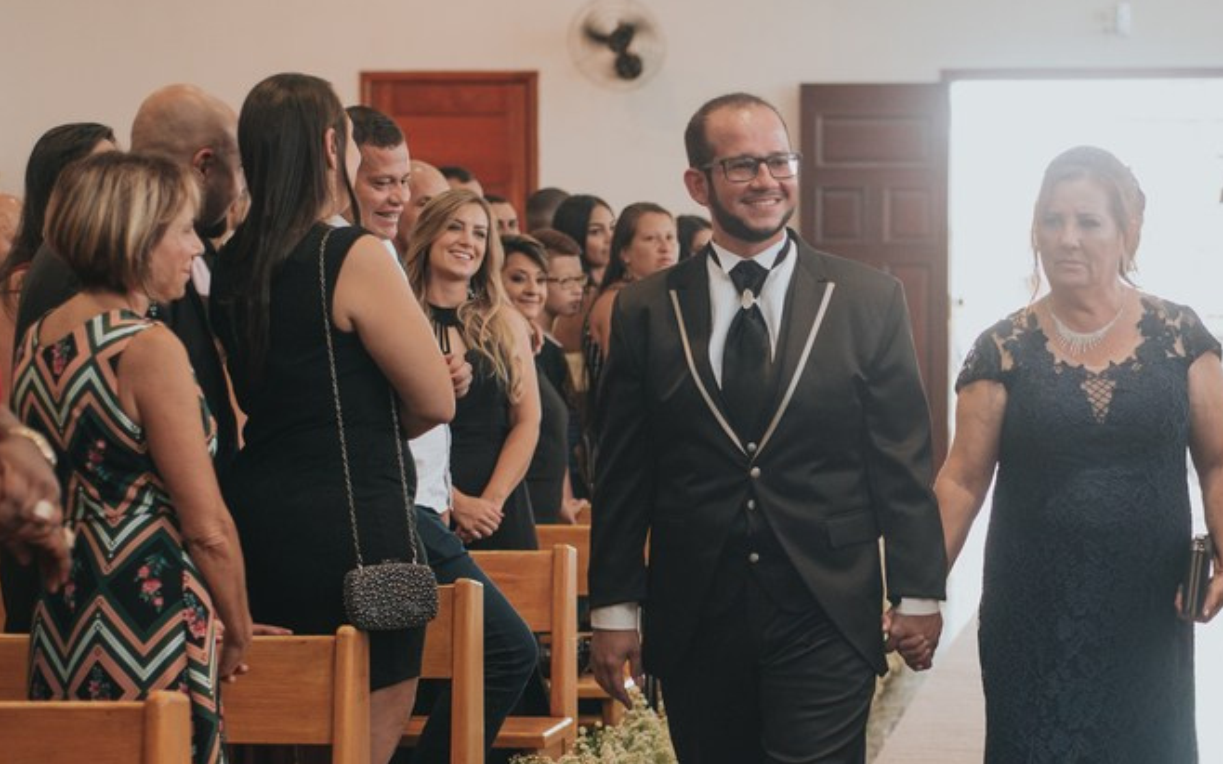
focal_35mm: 93
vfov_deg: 14.0
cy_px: 588
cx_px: 892
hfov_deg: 22.2
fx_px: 3099
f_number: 2.8
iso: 800
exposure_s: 1/125
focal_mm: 50
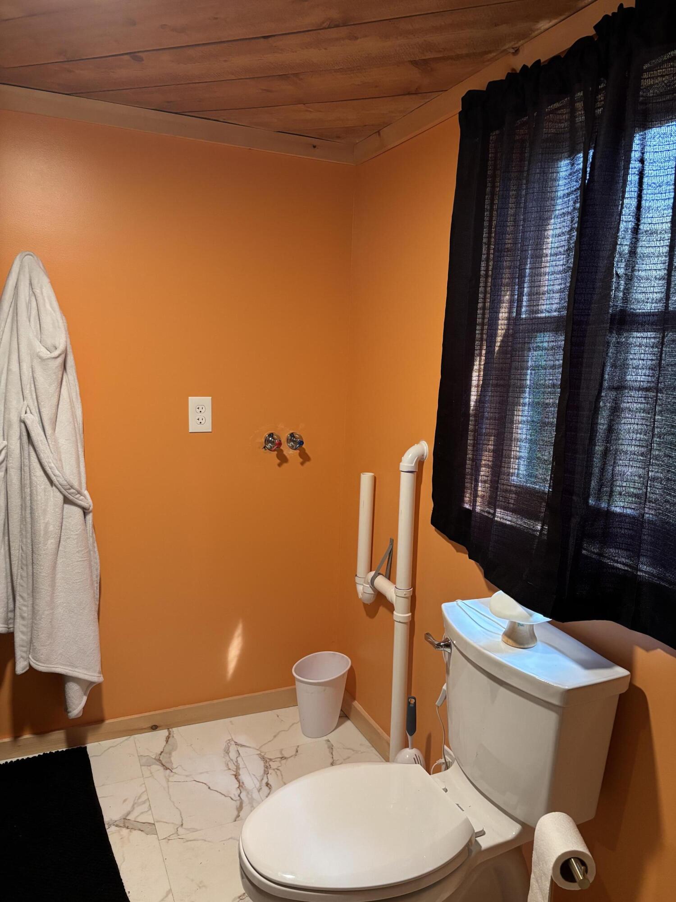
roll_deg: -2.2
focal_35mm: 26
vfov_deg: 67.3
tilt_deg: -9.5
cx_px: 338
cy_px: 451
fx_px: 677
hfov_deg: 53.1
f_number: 1.6
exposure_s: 1/60
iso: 250
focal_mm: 5.96
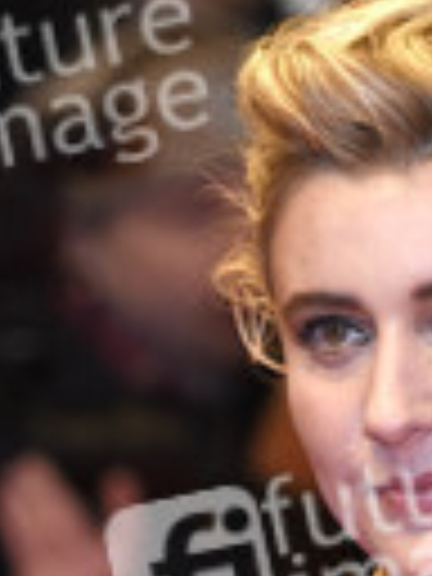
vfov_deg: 3.9
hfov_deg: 2.9
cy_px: 778
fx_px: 8386
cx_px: 468
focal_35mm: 504
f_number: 3.2
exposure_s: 1/320
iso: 640
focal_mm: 112
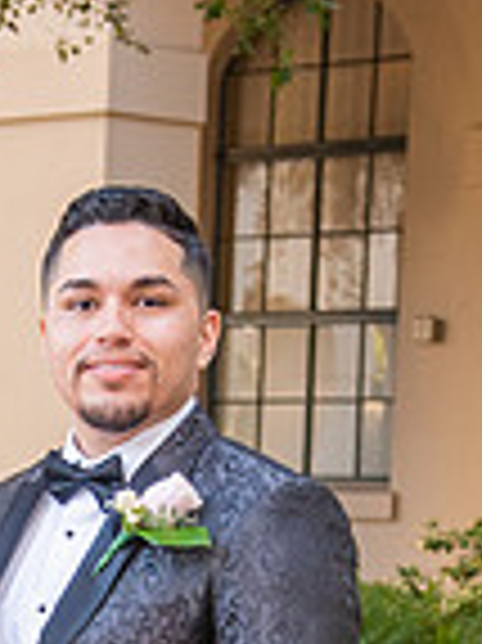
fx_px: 3607
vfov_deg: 9.9
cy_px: 937
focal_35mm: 194
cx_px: -149
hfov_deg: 7.6
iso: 640
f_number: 4.5
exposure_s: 1/200
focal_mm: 40
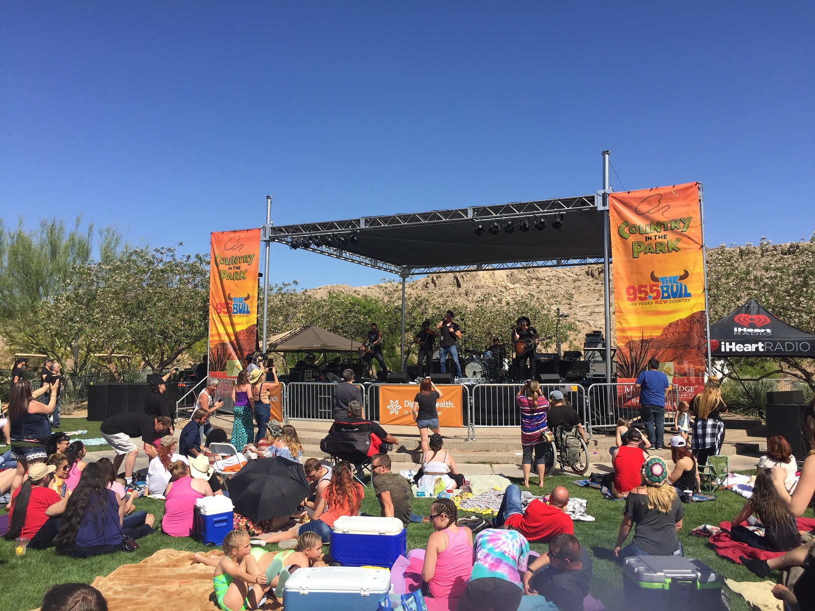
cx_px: 408
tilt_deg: +4.0
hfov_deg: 61.7
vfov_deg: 48.2
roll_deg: +0.9
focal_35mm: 29
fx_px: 683
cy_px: 306
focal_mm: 4.15
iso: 32
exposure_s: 1/2083
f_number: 2.2
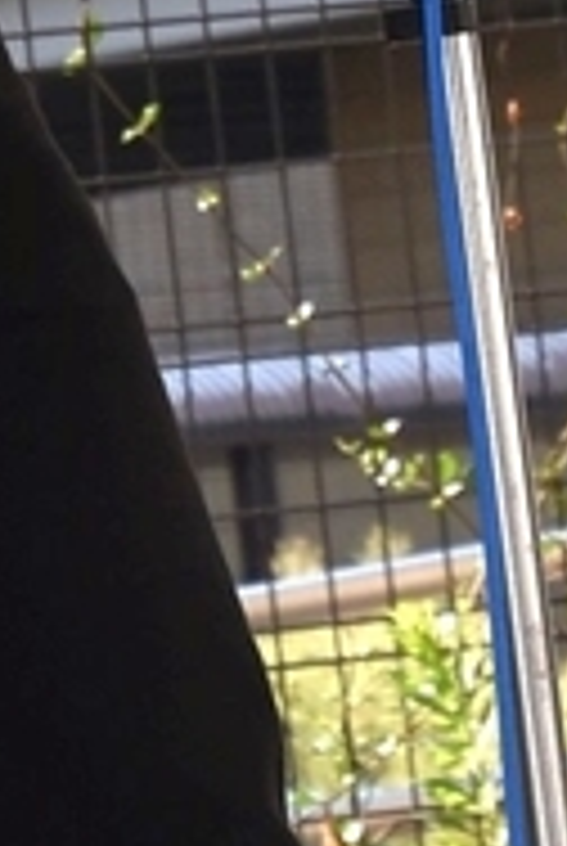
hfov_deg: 2.1
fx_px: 15770
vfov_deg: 3.1
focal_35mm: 670
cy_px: -778
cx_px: 50
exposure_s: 1/250
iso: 200
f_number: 8
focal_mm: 70
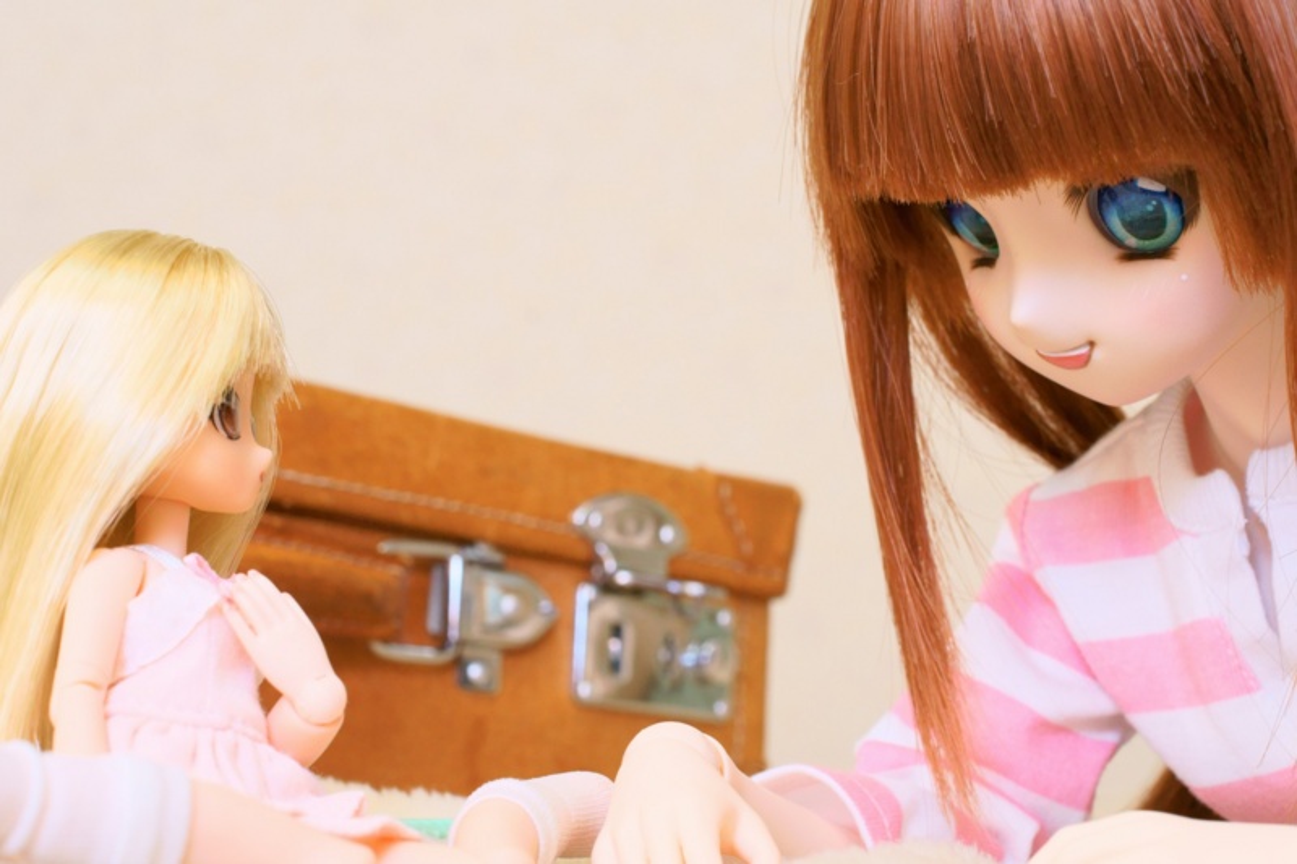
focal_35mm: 52
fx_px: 1891
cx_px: 648
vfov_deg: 25.7
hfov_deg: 37.9
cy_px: 432
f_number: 10
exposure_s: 1/80
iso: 400
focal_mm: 35
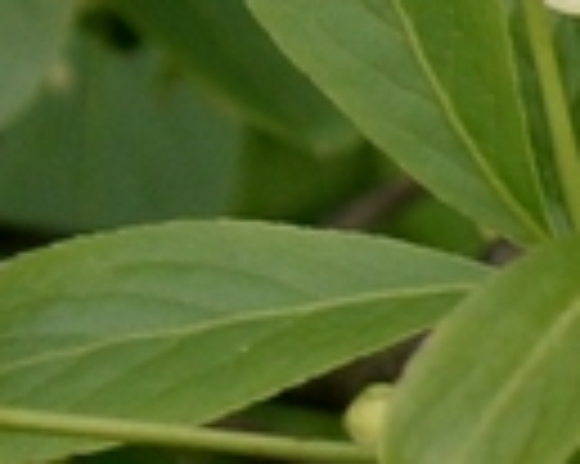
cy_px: 284
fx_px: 6244
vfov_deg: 4.2
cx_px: 1798
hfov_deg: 5.0
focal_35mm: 364
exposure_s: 1/200
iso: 80
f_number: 3.4
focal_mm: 8.3
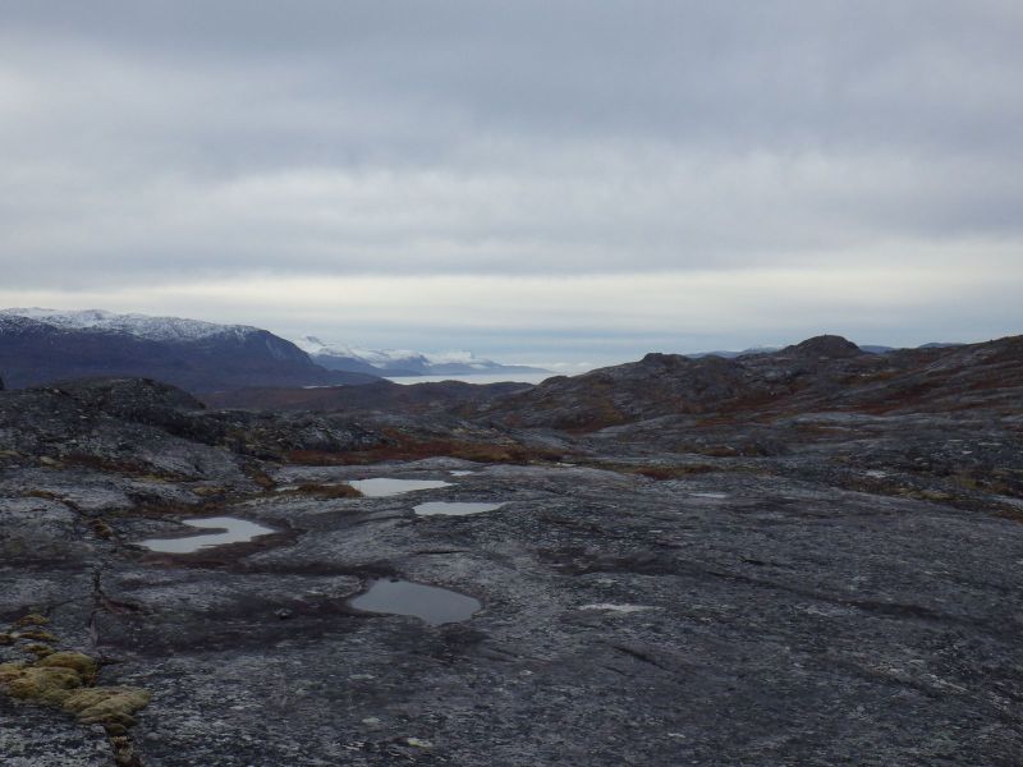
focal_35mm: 42
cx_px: 512
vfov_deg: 34.3
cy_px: 384
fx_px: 1241
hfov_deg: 44.8
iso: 125
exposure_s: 1/500
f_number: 5
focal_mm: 7.5
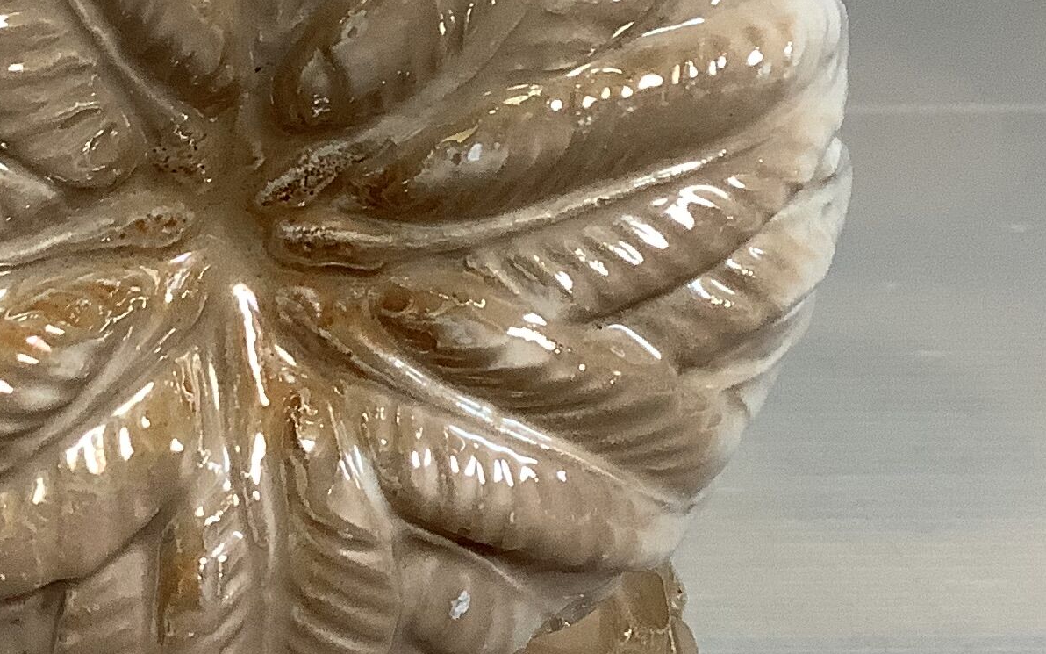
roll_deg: -0.1
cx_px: 219
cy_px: 354
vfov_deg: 14.5
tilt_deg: -22.5
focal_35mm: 90
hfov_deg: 22.7
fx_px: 2566
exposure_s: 1/60
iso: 80
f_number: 2.4
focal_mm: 3.3
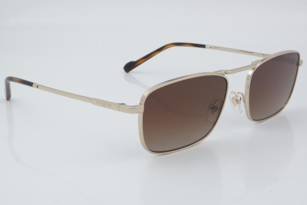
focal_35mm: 75
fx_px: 640
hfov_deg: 27.0
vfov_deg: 18.2
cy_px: 102
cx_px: 154
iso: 100
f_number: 32
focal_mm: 50
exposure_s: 1/3
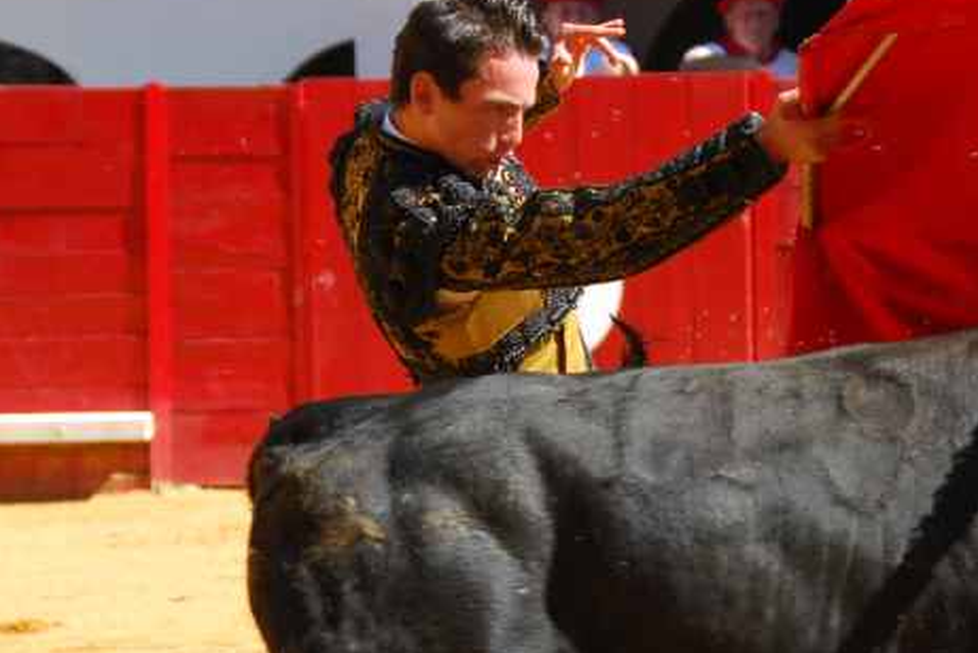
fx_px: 8155
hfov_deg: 6.9
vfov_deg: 4.6
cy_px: 389
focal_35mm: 300
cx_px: 694
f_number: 5.3
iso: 280
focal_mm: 90
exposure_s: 1/500
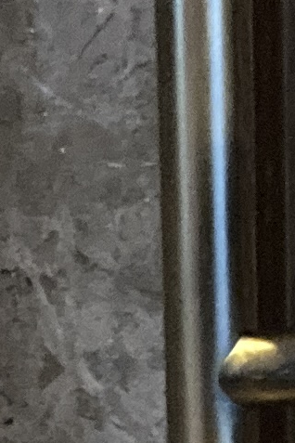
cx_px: -209
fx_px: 3024
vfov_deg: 8.0
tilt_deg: -18.2
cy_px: 894
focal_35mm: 246
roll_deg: +3.7
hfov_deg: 5.5
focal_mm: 3.99
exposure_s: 1/21
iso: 640
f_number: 1.8
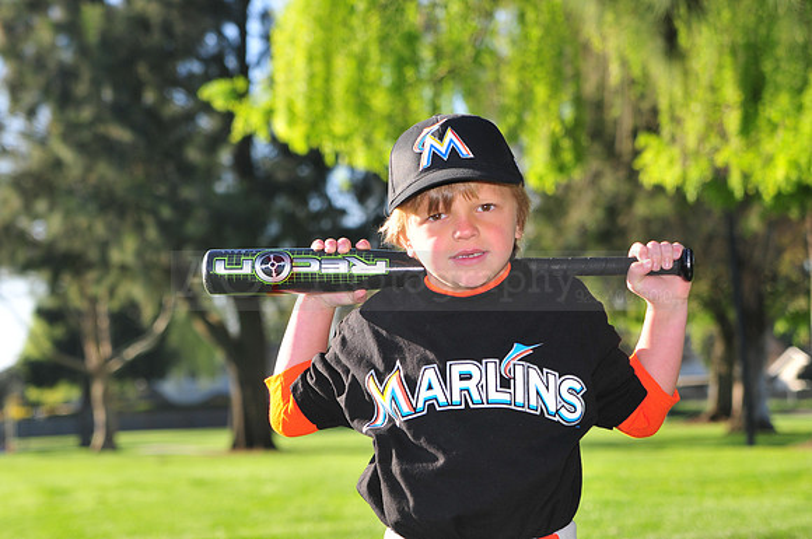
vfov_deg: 13.0
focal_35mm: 105
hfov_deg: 19.5
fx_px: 2365
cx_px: 406
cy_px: 270
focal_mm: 70
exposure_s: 1/500
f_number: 4.5
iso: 200
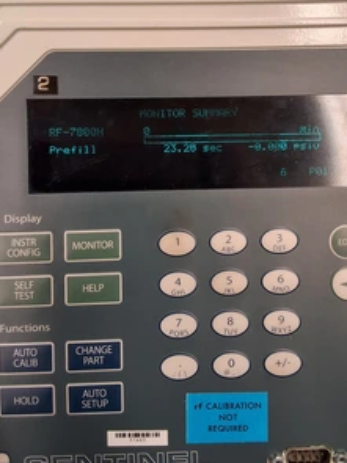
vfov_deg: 48.5
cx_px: 223
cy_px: 171
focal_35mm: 38
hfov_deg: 37.4
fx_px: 508
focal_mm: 2.91
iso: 125
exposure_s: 1/50
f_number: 1.9
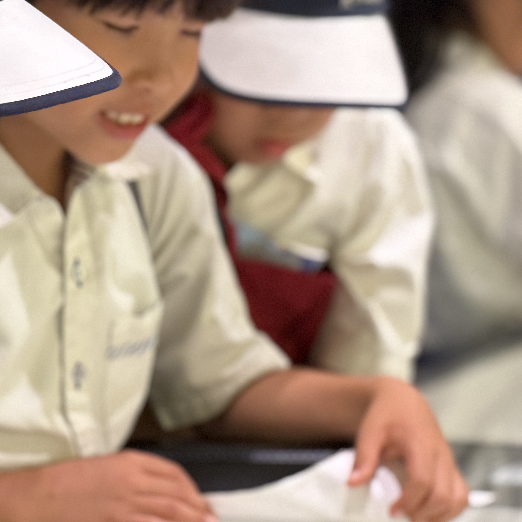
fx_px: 3088
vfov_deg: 9.7
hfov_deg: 9.7
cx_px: 197
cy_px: 308
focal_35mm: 181
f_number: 2.8
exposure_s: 1/60
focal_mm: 16.89
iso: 640
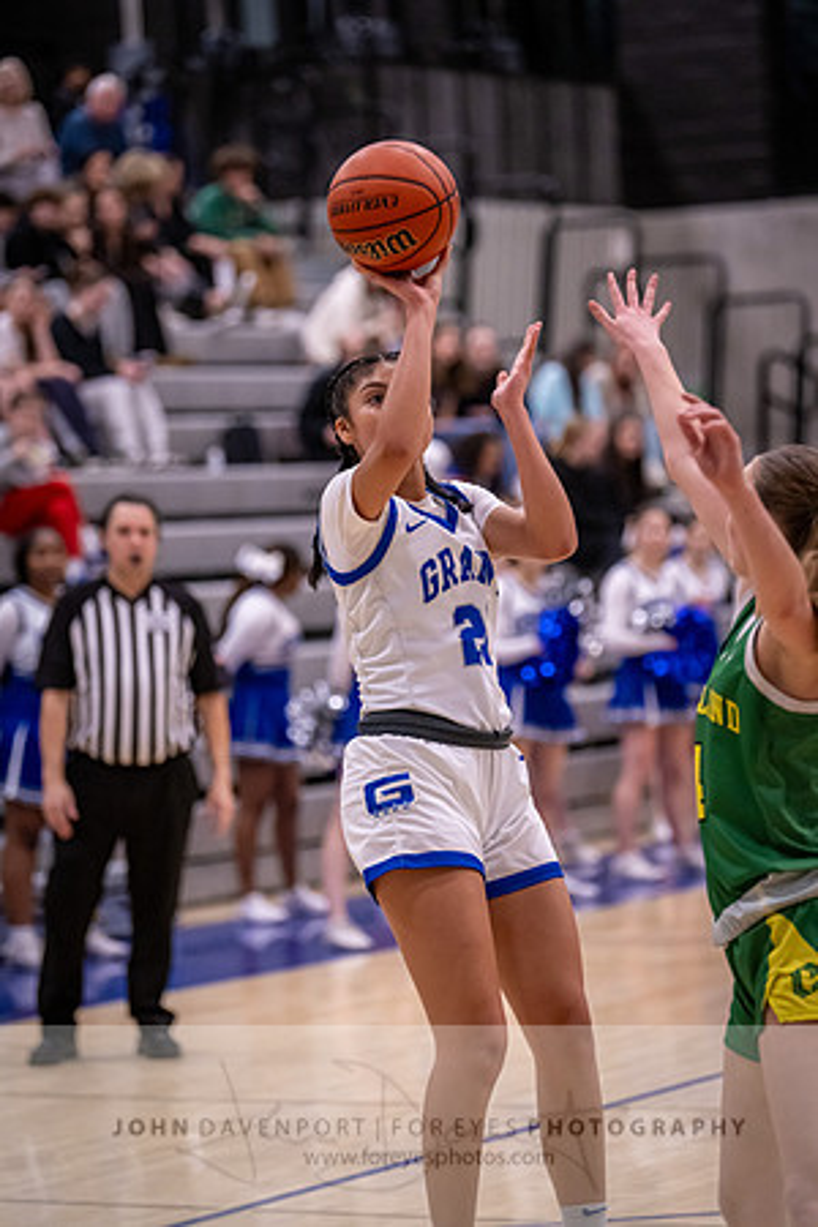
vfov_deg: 14.7
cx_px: 409
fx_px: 4771
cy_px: 614
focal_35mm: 140
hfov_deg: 9.8
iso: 5600
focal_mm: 140
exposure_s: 1/1000
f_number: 2.8
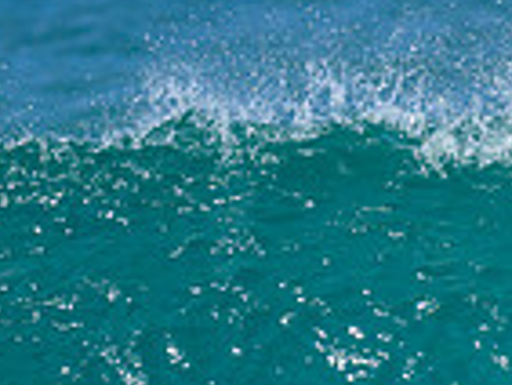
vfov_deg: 0.4
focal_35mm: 3813
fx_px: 56446
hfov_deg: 0.5
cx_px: 779
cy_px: 388
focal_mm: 800
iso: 250
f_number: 6.3
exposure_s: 1/2000
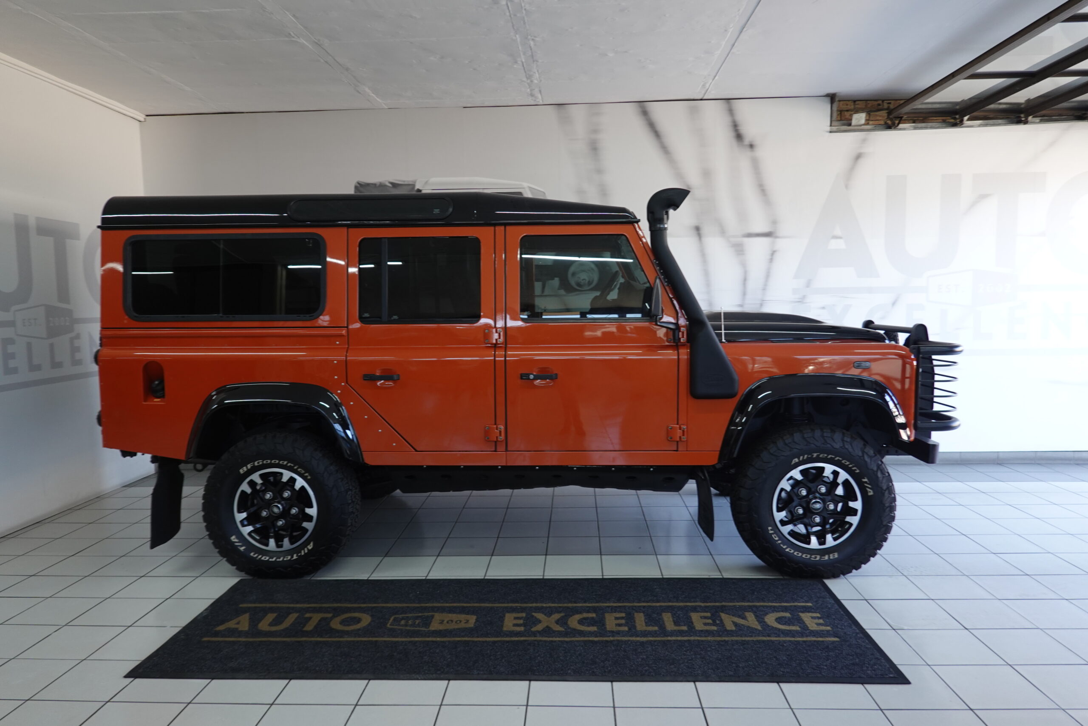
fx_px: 725
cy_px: 363
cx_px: 544
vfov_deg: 53.1
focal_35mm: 24
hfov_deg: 73.7
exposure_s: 1/30
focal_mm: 9
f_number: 2.8
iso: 200
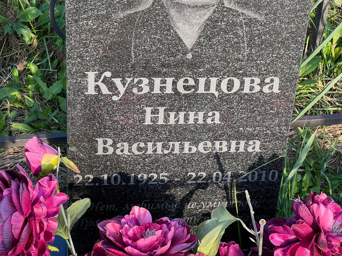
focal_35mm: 77
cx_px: 171
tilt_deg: -34.2
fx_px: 761
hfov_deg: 25.3
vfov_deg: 19.1
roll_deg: -0.5
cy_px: 128
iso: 40
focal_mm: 9
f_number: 2.8
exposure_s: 1/99
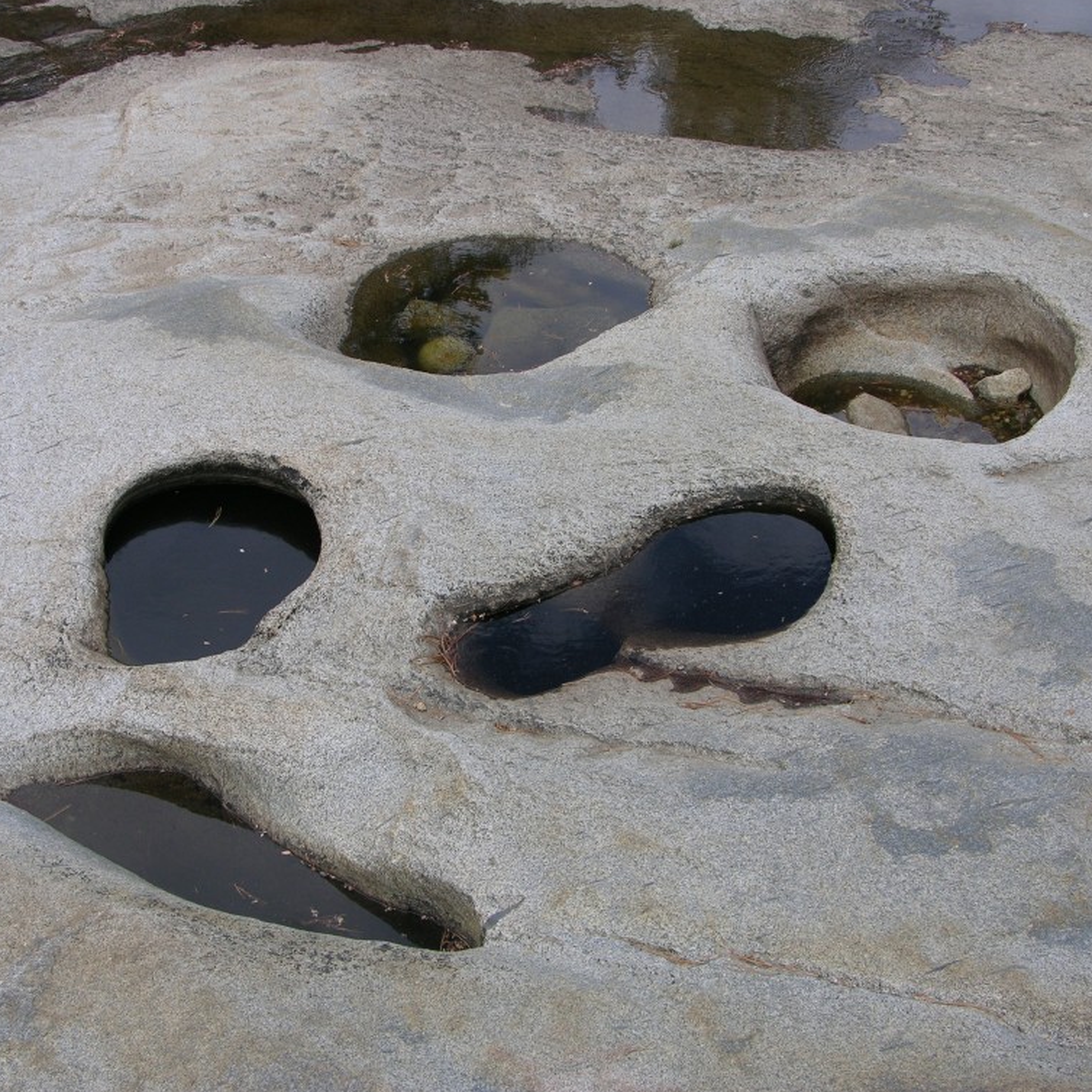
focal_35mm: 42
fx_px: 1499
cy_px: 543
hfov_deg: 39.9
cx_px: 472
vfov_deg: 40.0
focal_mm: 8.9
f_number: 5
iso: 50
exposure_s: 1/159
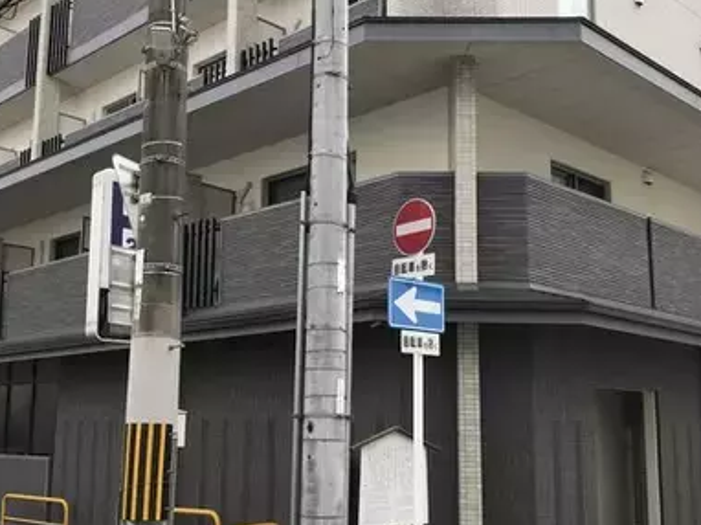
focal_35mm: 44
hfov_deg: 43.0
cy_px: 301
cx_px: 332
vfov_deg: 32.8
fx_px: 890
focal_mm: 3.99
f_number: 1.8
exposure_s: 1/618
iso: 20
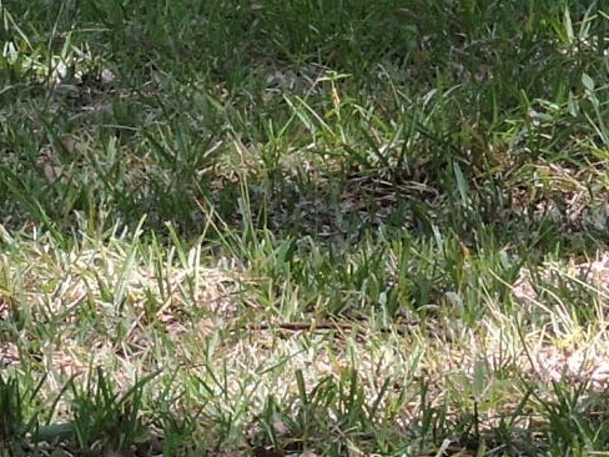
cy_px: -772
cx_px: 397
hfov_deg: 2.1
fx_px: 16766
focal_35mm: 953
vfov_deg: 1.6
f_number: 4.4
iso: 100
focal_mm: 27.6
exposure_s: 1/125
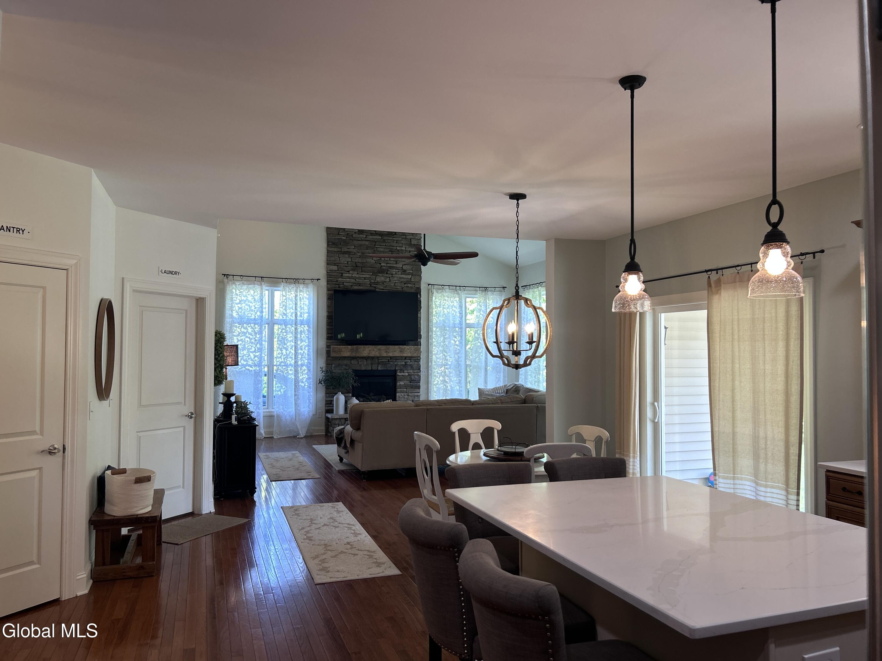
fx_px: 662
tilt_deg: +1.5
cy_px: 330
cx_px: 441
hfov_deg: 67.3
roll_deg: +0.1
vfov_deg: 53.1
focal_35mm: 26
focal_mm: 5.7
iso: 100
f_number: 1.5
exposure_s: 1/120
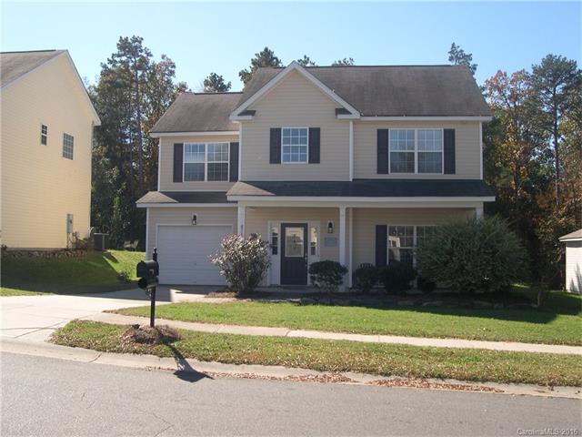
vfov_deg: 37.7
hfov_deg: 49.0
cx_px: 291
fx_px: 639
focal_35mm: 38
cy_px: 218
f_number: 7.6
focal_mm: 8
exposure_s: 1/111
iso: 100
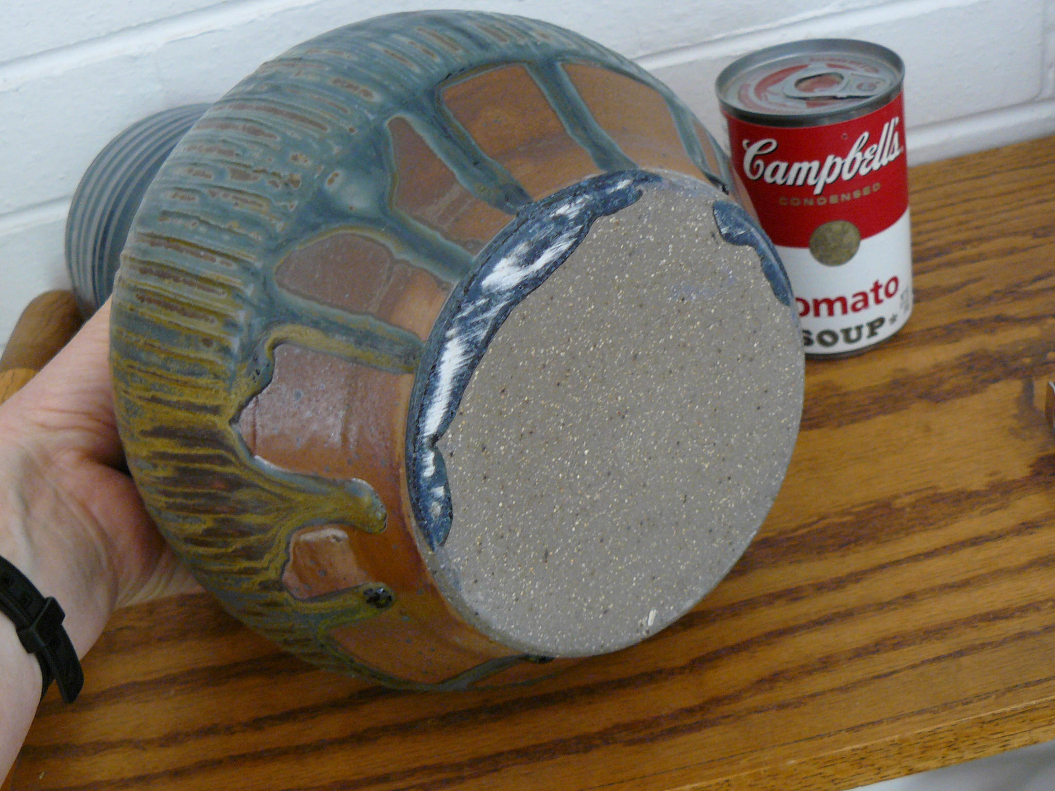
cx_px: 528
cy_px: 396
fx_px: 1219
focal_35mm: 40
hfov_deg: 46.8
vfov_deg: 36.0
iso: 200
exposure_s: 1/25
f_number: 2.8
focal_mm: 6
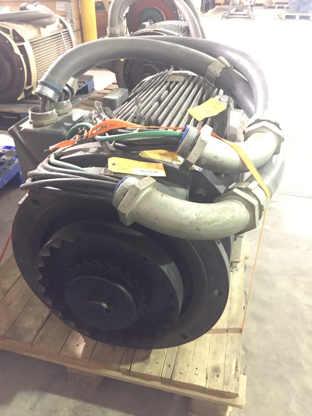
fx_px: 348
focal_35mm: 29
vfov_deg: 61.7
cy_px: 208
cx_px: 156
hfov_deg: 48.2
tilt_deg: -33.1
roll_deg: -0.7
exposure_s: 1/15
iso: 1000
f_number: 2.2
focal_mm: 4.15
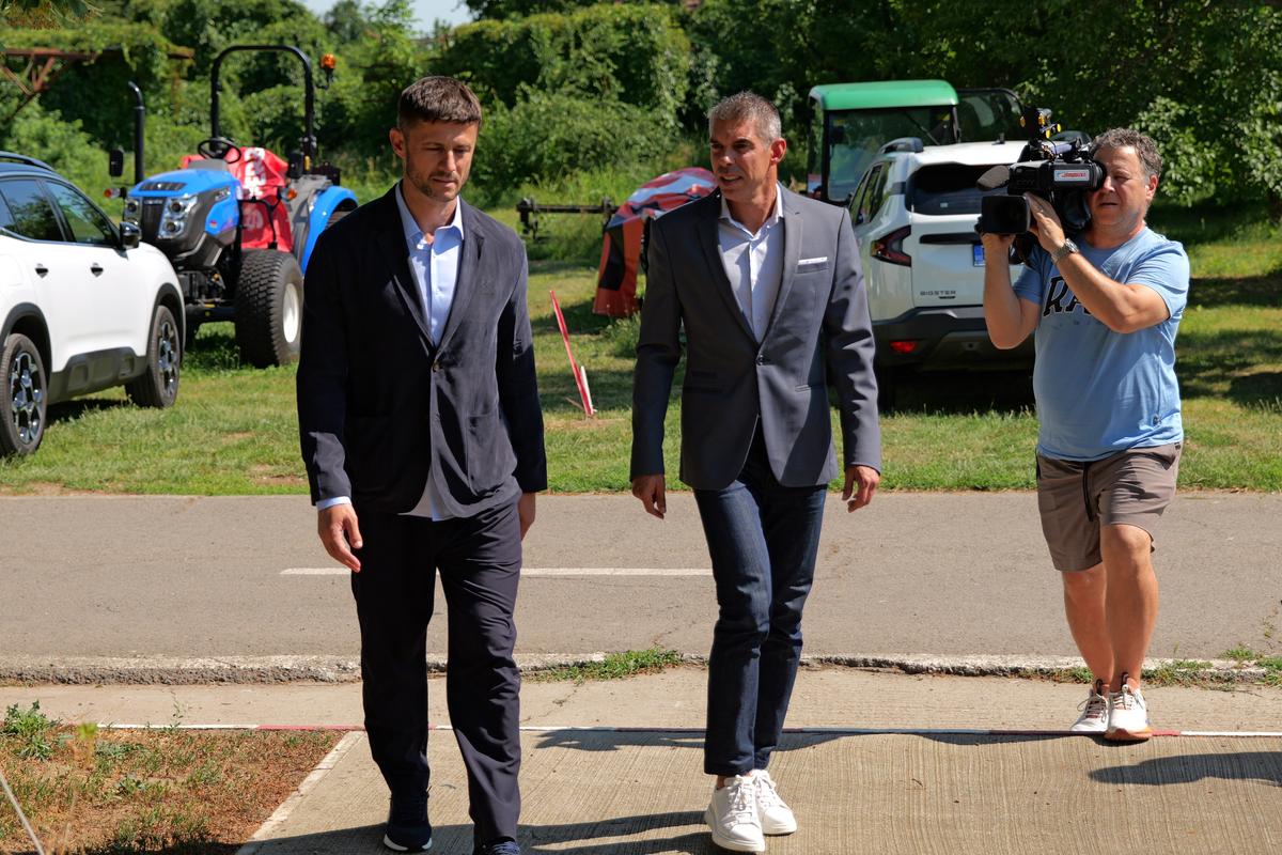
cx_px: 641
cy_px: 428
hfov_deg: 36.2
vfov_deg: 24.6
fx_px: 1958
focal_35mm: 55
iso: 100
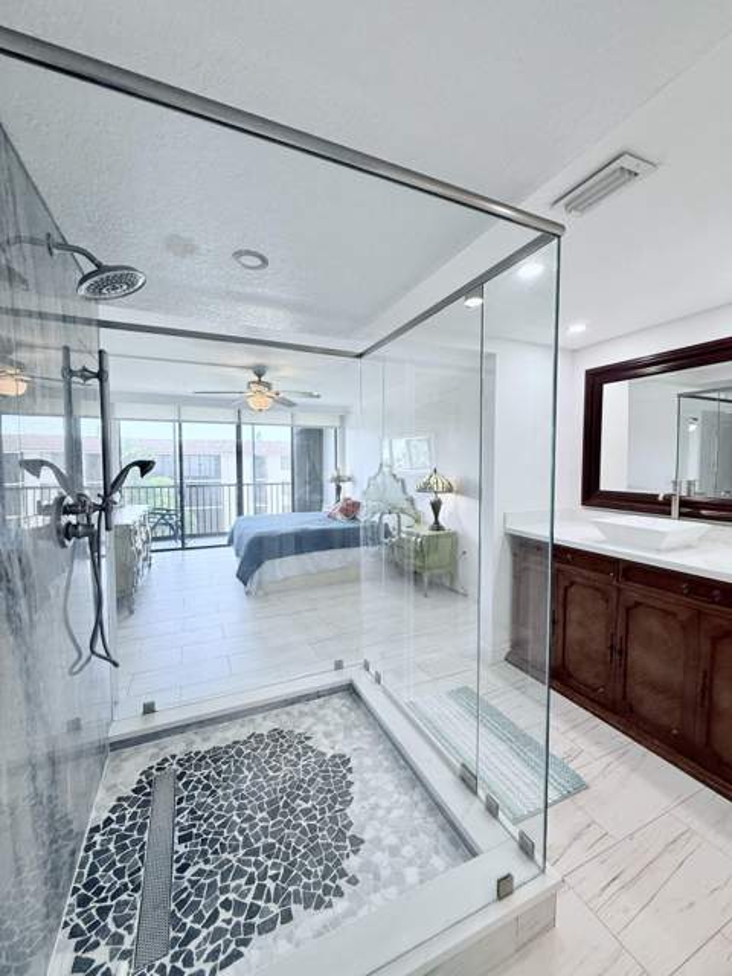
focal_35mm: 14
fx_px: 395
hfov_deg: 85.7
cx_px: 366
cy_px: 488
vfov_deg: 102.1
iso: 160
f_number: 2.2
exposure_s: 1/120
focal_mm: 2.22
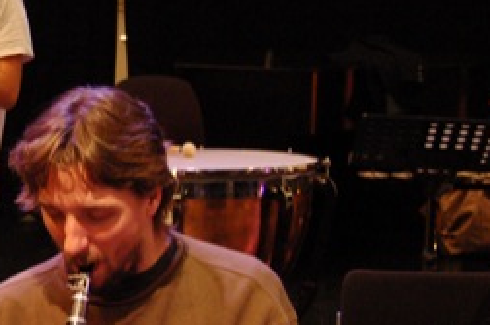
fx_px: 1607
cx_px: -72
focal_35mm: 118
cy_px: 190
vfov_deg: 11.5
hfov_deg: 16.7
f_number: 4.5
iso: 1600
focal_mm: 31
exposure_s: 1/50
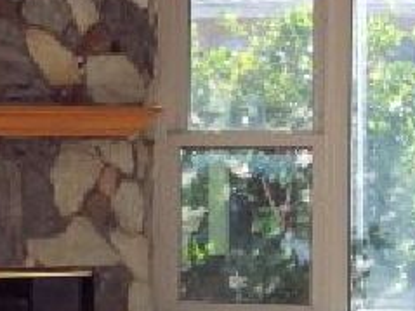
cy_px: 283
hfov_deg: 12.1
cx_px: 161
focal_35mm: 163
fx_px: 1953
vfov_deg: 9.1
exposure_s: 1/500
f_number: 2.8
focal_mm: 8
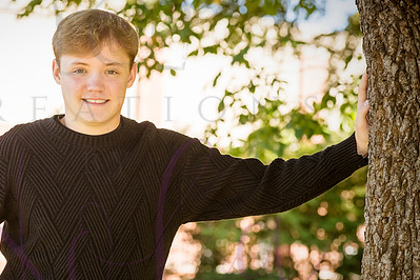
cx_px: 126
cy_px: 161
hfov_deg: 12.6
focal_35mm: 163
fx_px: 1902
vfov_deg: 8.4
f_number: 6.3
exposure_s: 1/800
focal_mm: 112
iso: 800
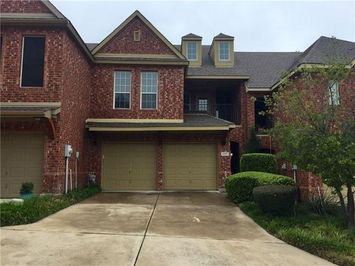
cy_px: 133
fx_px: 297
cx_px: 178
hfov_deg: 61.7
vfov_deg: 48.2
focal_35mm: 29
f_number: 2.2
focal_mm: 4.15
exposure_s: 1/581
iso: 32
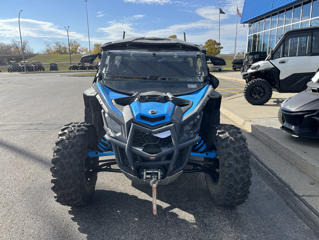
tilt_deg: -13.5
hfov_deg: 67.3
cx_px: 160
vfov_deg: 53.1
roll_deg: +1.0
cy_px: 120
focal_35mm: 26
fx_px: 240
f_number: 1.6
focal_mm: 5.1
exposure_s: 1/2410
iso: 50
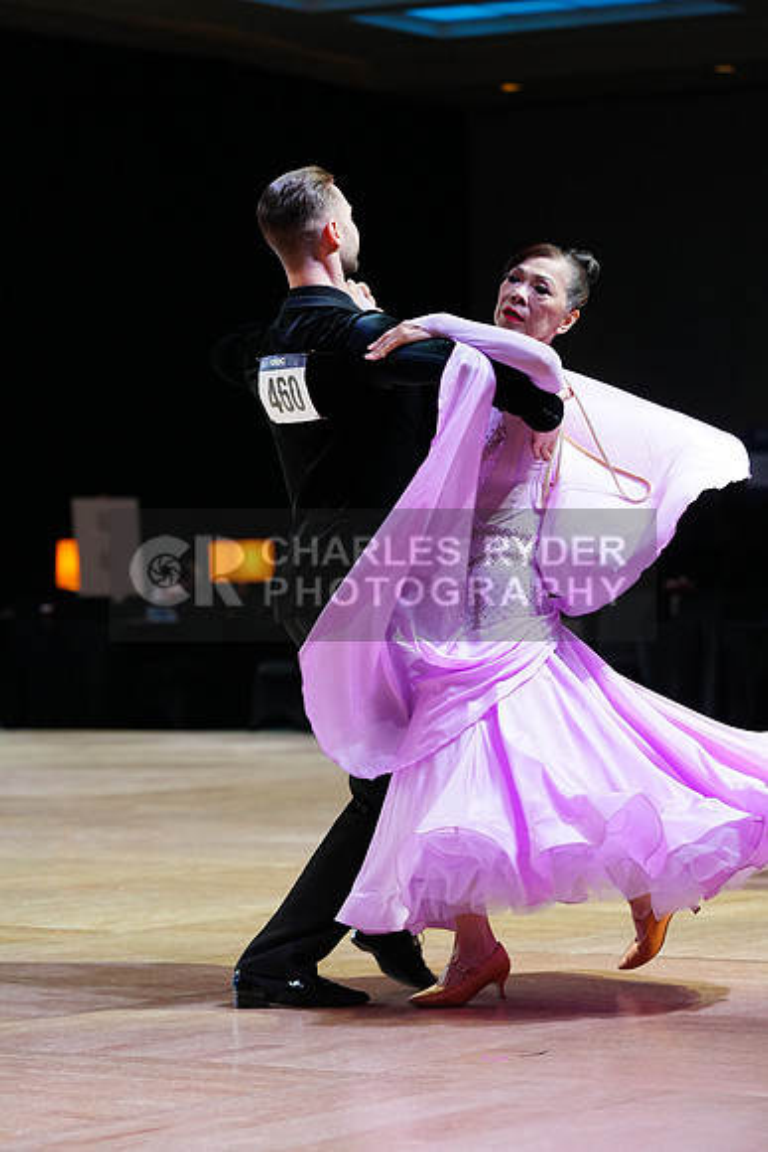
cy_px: 576
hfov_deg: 10.9
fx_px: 4029
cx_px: 384
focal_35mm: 126
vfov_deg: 16.3
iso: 2500
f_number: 4
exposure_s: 1/320
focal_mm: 126
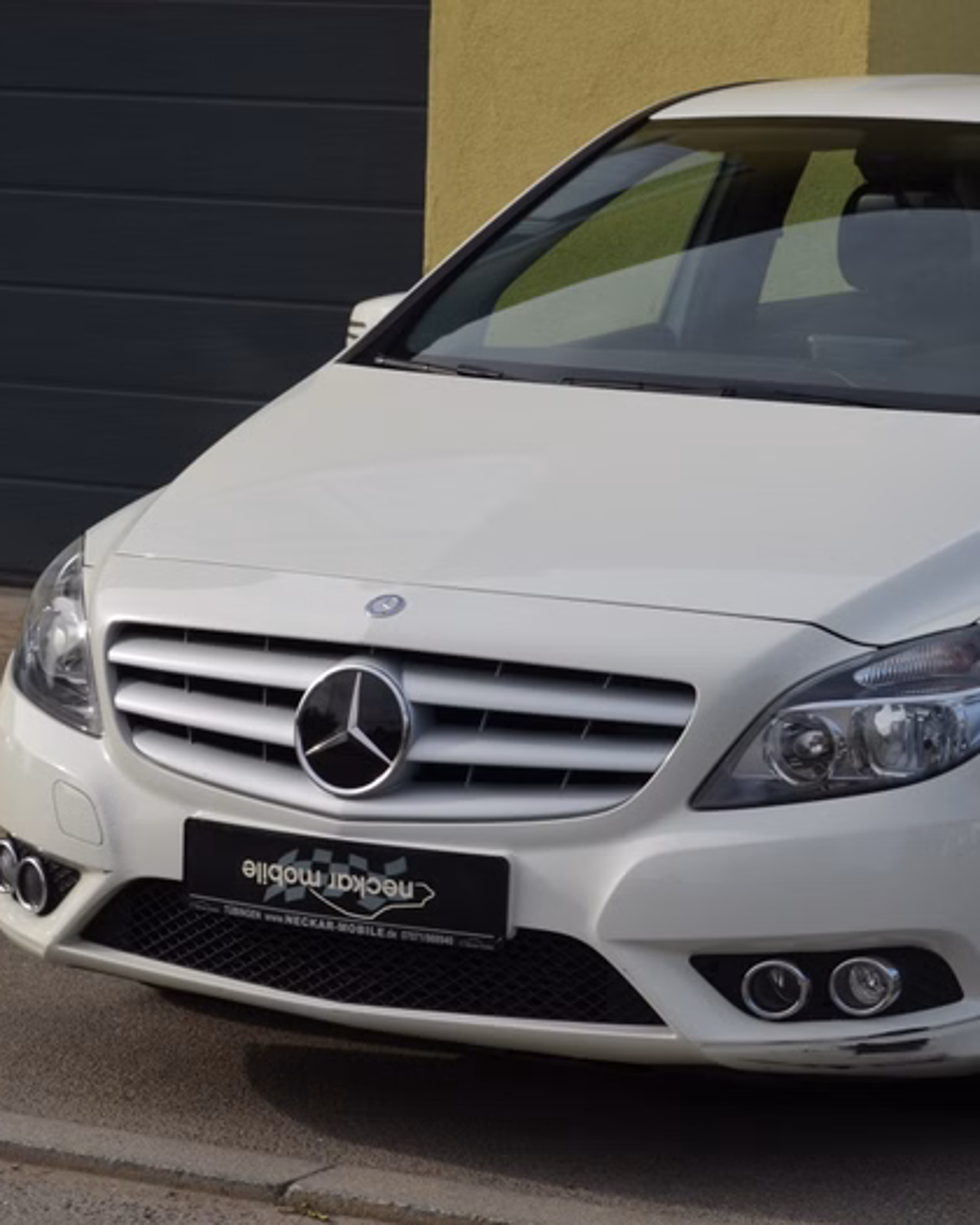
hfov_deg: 13.0
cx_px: 868
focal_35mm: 118
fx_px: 4268
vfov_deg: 16.3
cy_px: 616
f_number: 8
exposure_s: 1/250
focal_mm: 55
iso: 110
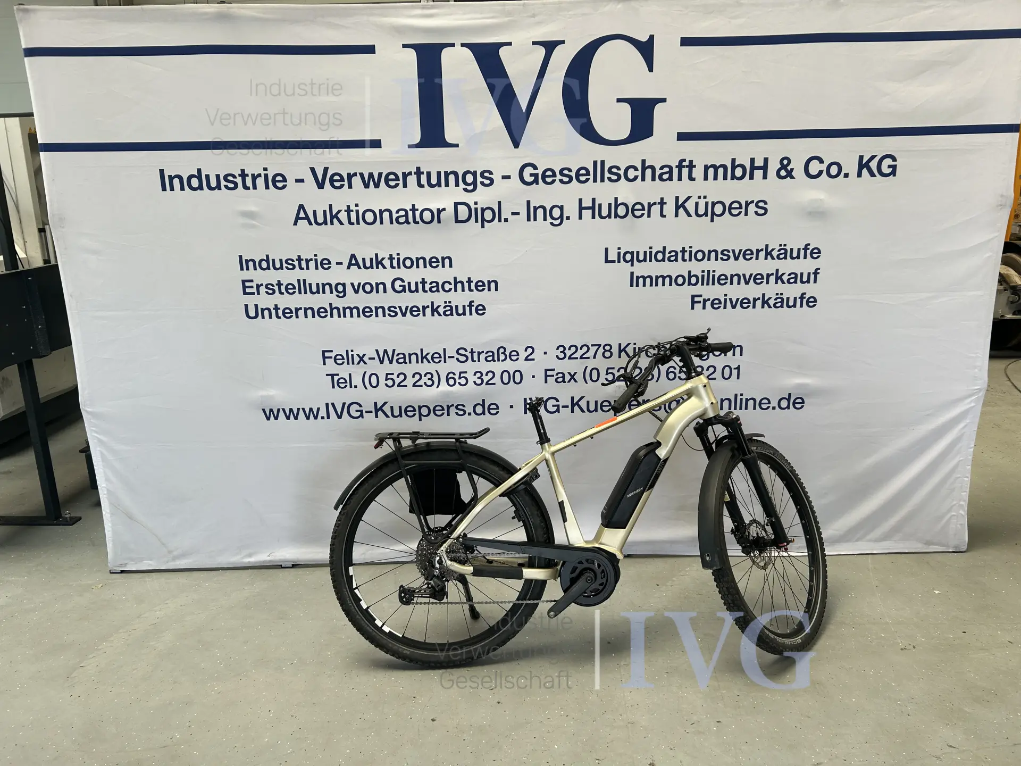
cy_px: 383
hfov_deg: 67.3
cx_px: 510
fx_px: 767
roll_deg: +1.7
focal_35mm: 26
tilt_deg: -15.2
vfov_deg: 53.1
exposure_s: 1/230
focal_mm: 5.7
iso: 40
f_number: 1.5
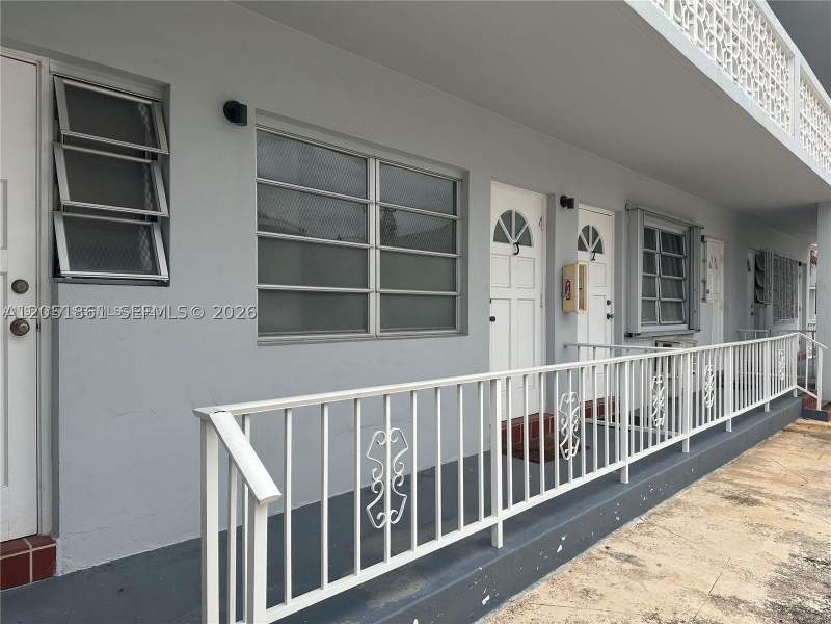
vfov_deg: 56.8
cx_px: 416
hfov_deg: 71.6
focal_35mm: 24
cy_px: 312
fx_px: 576
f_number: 1.78
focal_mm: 6.86
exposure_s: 1/387
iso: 80
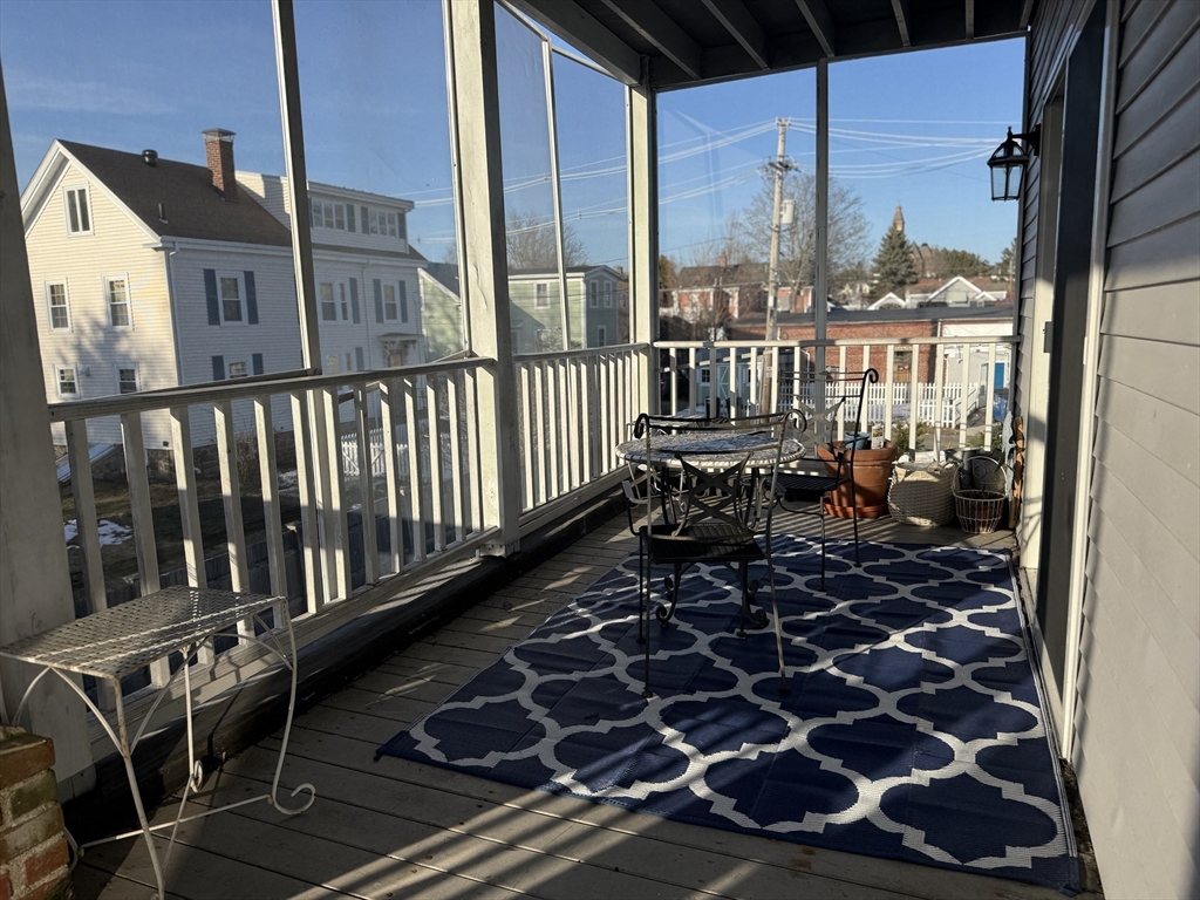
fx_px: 832
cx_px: 600
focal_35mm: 24
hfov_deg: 71.6
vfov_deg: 56.8
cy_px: 450
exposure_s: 1/2703
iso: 80
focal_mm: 6.76
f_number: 1.78
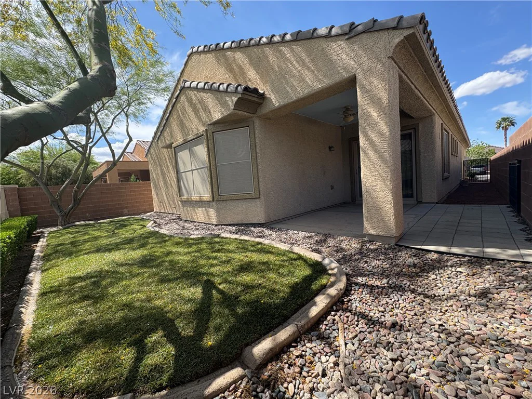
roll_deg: +4.8
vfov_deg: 85.7
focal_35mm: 14
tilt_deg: -4.5
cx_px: 266
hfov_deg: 102.1
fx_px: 215
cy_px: 200
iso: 40
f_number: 2.2
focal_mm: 2.22
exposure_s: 1/646
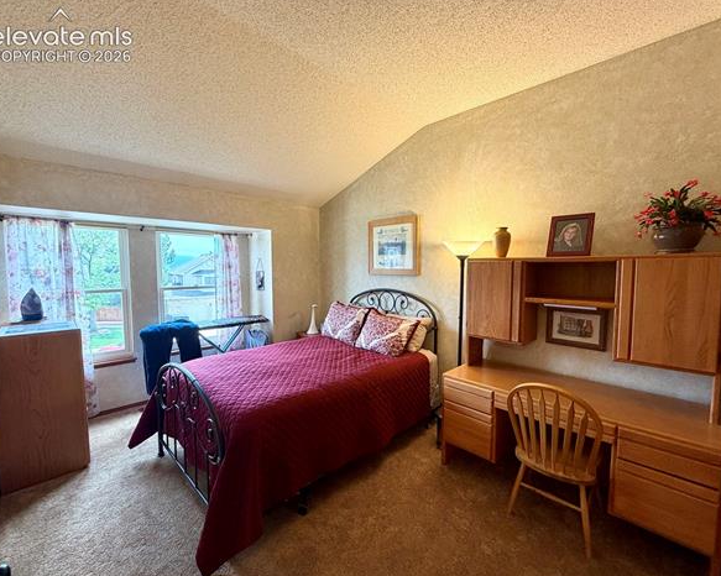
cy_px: 290
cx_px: 377
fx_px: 320
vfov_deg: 84.0
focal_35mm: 15
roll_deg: -0.1
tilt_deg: -3.8
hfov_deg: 96.7
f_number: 2.2
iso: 160
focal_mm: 2.22
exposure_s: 1/60
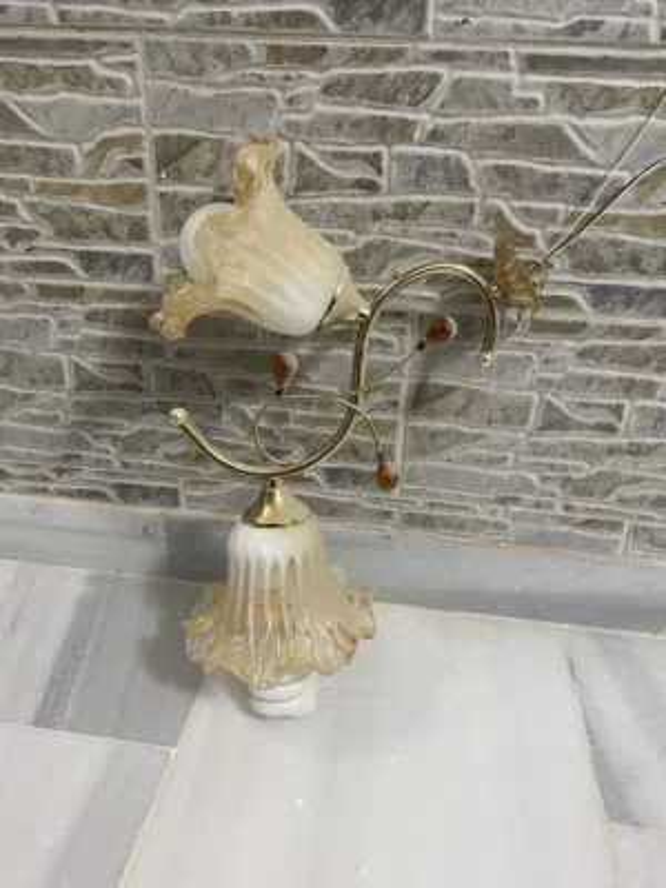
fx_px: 667
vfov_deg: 67.3
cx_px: 333
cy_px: 444
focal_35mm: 26
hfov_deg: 53.1
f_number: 1.8
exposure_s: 1/50
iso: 320
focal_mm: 4.25
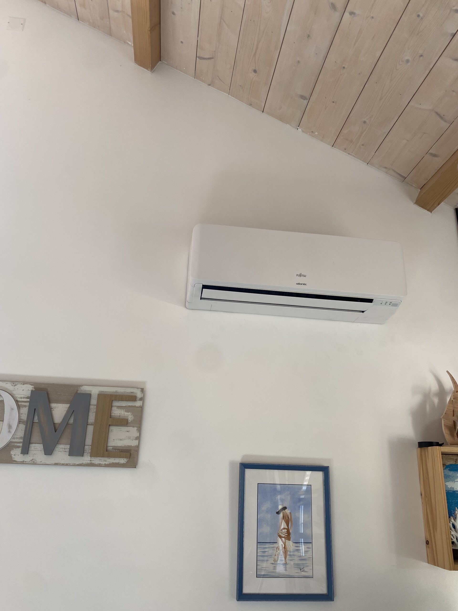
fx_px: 459
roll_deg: -2.0
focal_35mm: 26
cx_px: 229
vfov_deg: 67.3
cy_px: 306
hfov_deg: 53.1
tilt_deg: +20.1
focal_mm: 4.25
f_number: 1.8
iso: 64
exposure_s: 1/121
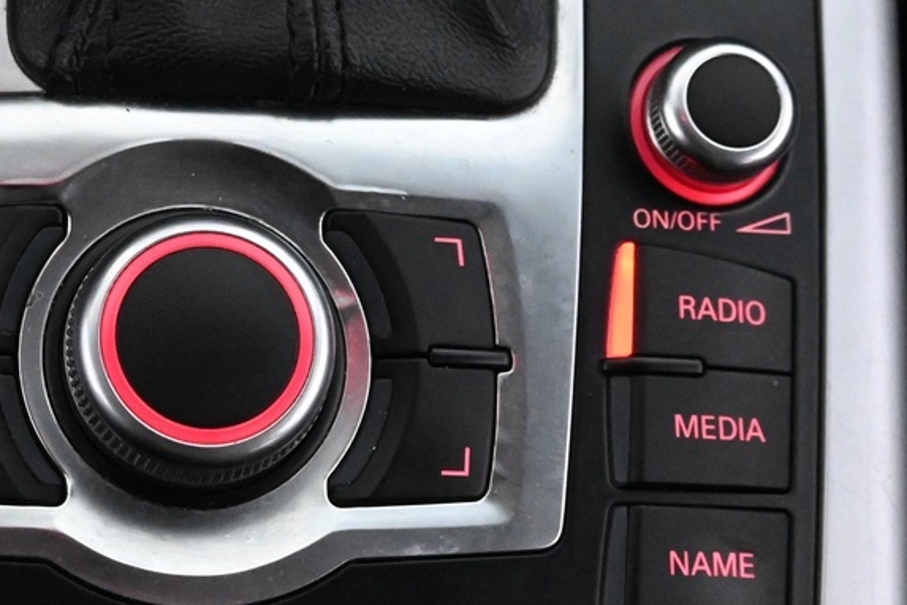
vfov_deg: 16.5
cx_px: 199
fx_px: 2084
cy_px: 253
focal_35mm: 83
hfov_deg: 24.2
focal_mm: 19.5
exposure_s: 1/80
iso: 6400
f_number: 4.5
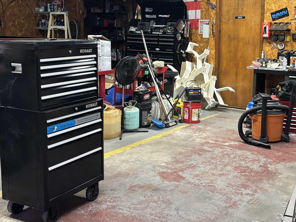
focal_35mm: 47
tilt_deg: -6.7
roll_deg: -0.3
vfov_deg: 30.7
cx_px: 197
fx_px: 402
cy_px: 74
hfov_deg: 39.9
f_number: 1.6
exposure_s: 1/60
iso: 320
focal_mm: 5.96
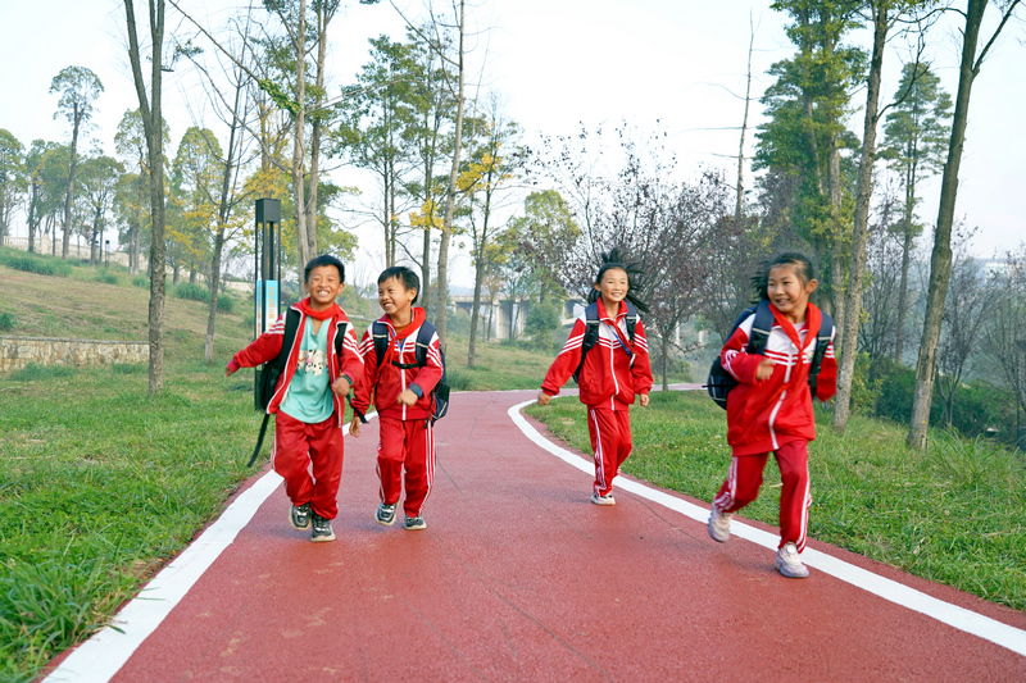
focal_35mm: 37
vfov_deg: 35.9
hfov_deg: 51.9
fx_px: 1054
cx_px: 513
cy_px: 342
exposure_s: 1/160
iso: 200
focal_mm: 37
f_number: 4
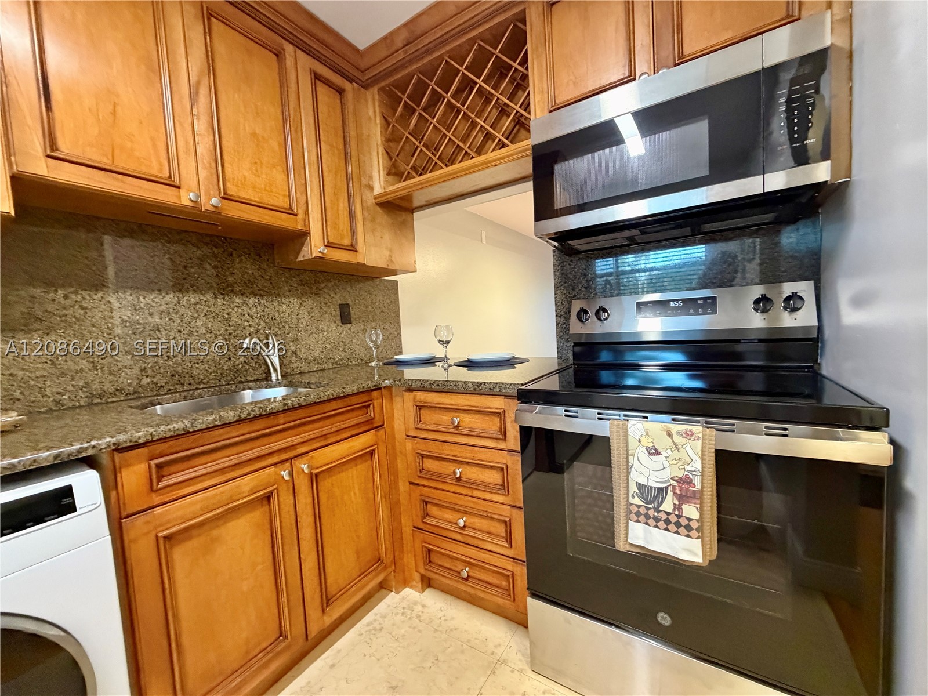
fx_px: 375
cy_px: 348
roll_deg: +3.3
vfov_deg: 85.7
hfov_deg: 102.1
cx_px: 464
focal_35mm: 14
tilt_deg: -2.9
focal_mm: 2.22
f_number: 2.2
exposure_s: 1/60
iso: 640
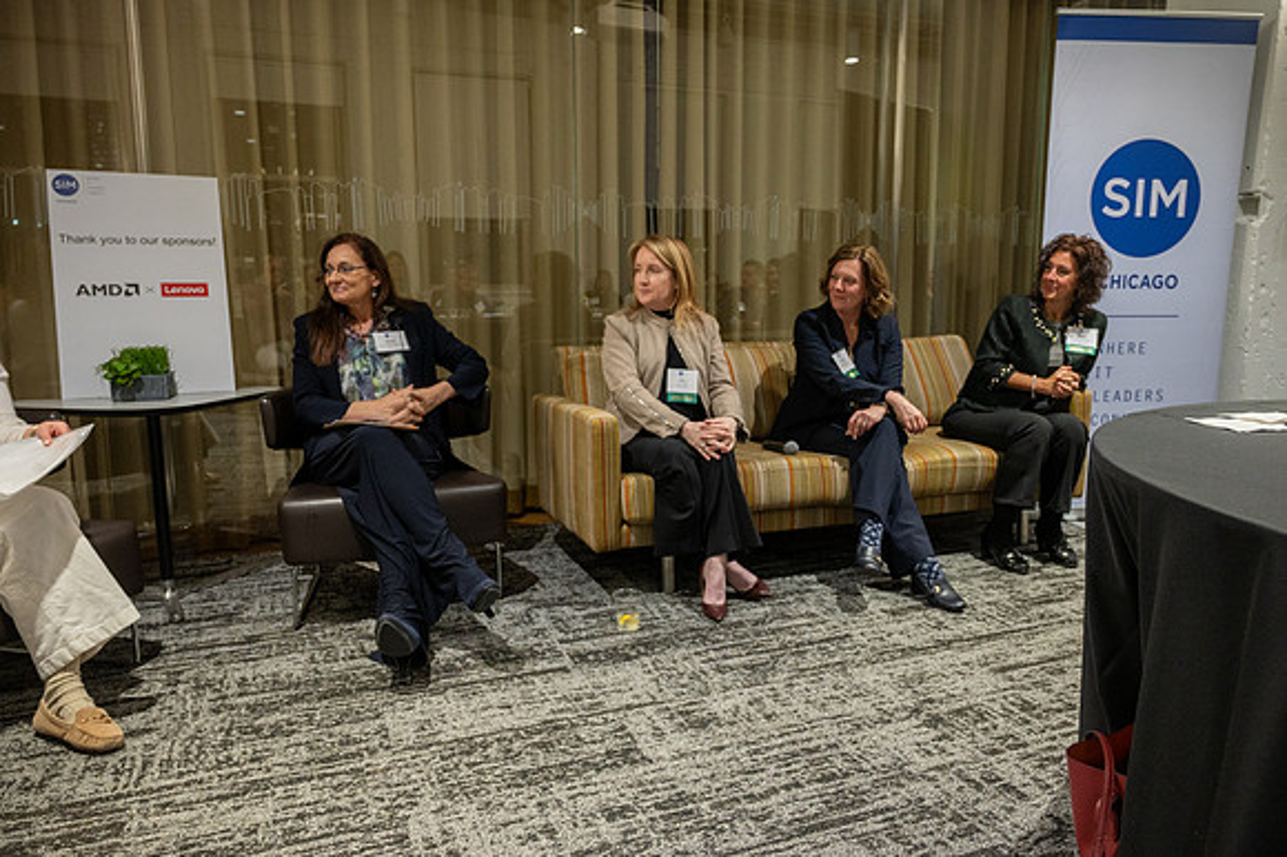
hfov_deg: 71.2
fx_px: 898
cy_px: 428
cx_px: 661
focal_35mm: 25
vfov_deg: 51.0
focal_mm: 24
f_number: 4
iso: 1600
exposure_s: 1/50
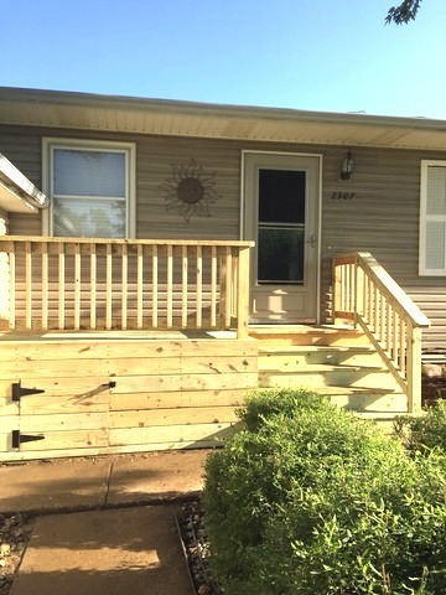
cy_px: 298
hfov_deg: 48.2
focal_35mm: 29
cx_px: 223
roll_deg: -0.3
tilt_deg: -1.3
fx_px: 498
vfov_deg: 61.7
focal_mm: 4.15
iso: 32
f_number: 2.2
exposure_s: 1/860
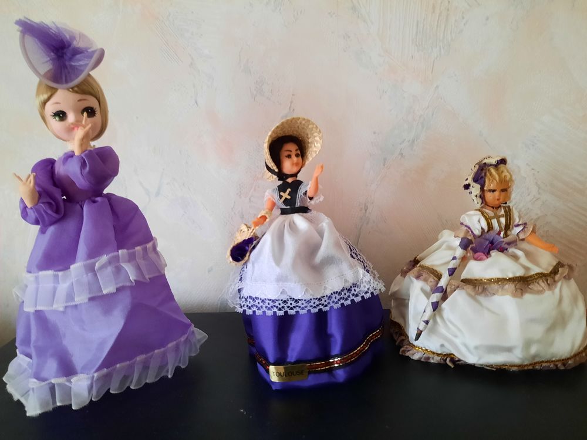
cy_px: 220
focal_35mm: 25
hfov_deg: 69.4
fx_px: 424
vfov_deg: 54.9
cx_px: 294
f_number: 2
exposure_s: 1/20
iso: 800
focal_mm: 4.6
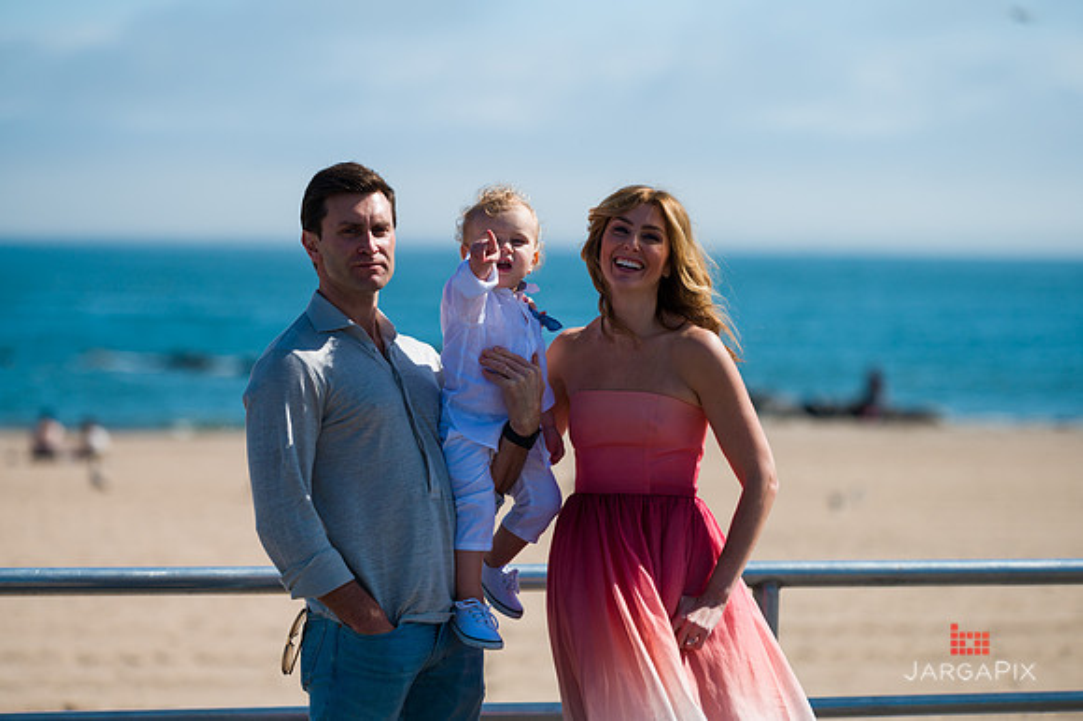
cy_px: 360
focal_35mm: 140
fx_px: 4209
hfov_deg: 14.7
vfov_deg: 9.8
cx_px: 542
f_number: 3.2
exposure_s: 1/5000
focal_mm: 140
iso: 200
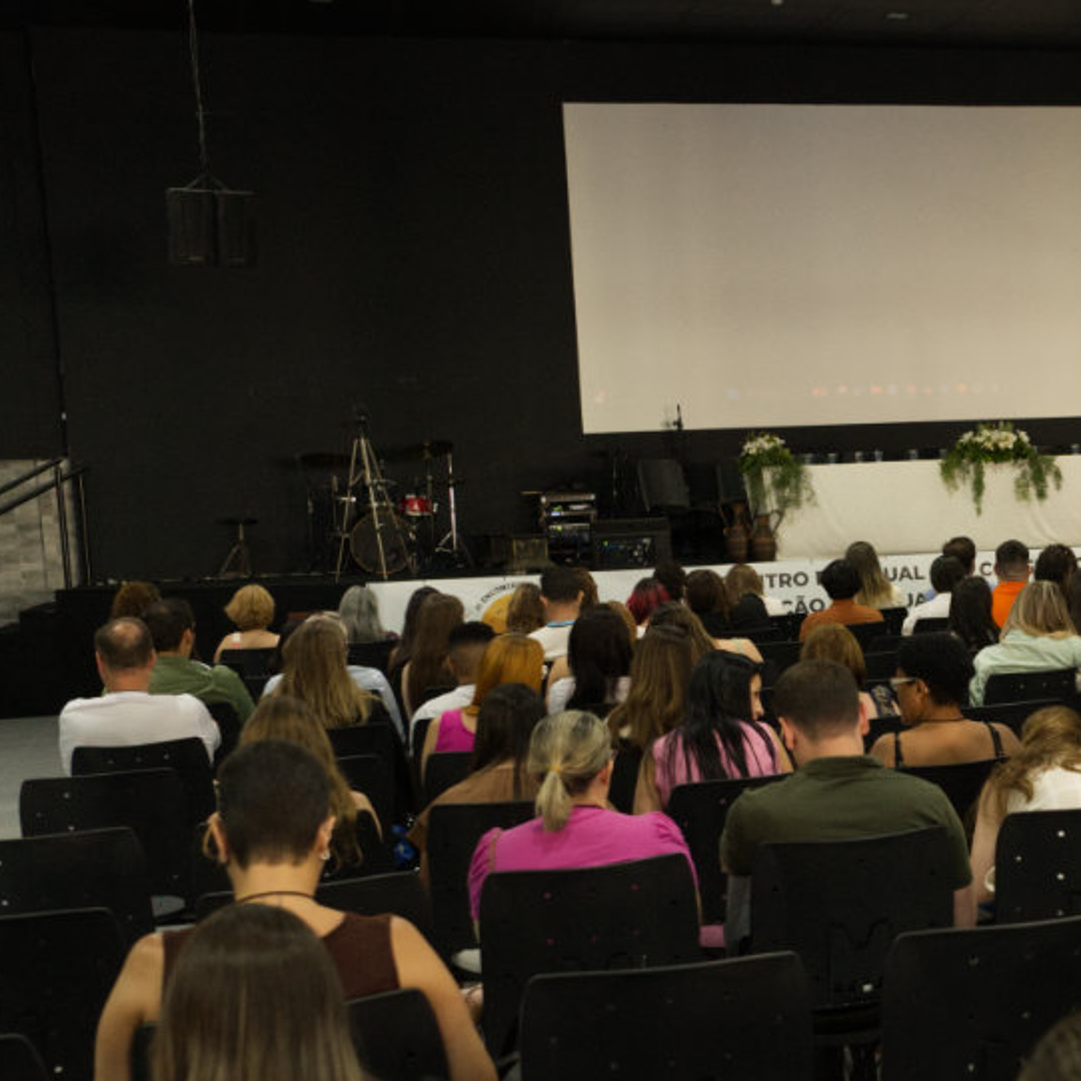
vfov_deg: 26.0
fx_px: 2332
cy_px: 716
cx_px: 1155
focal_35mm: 66
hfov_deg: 24.5
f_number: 4
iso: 5000
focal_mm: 35
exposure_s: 1/100
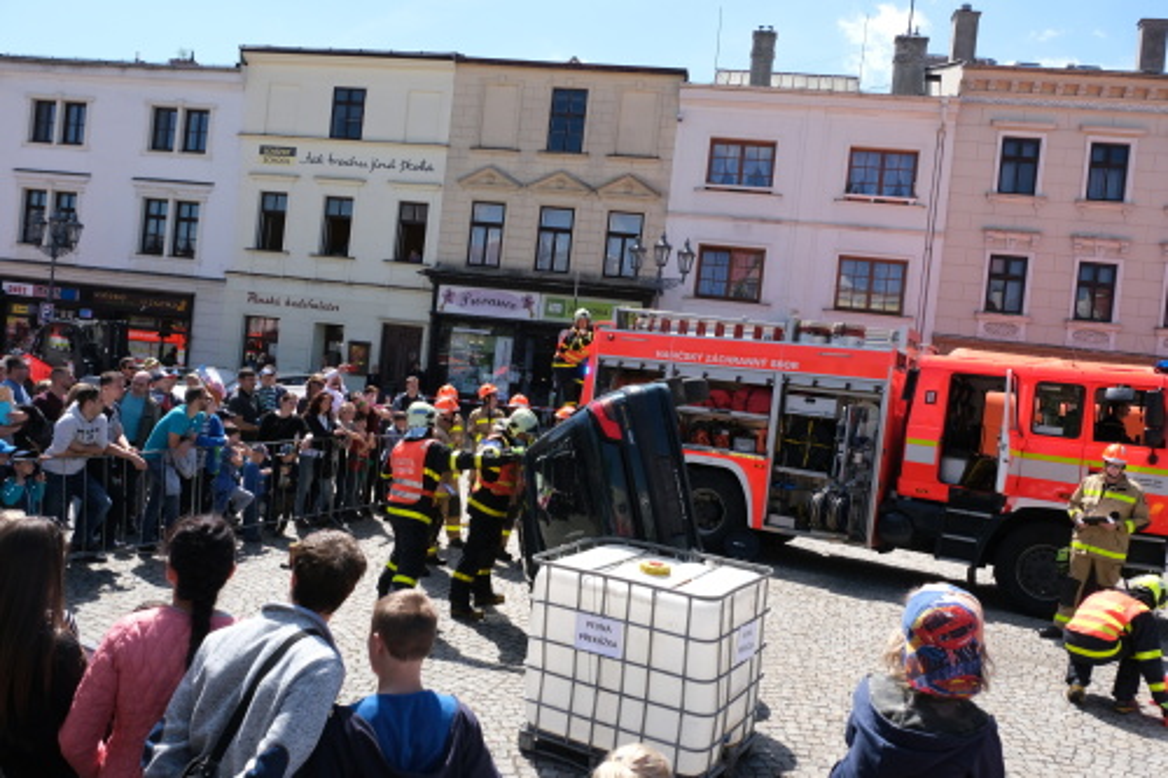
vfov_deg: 44.9
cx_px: 584
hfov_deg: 63.7
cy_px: 389
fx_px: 941
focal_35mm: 29
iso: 320
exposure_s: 1/210
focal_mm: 19.5
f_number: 10
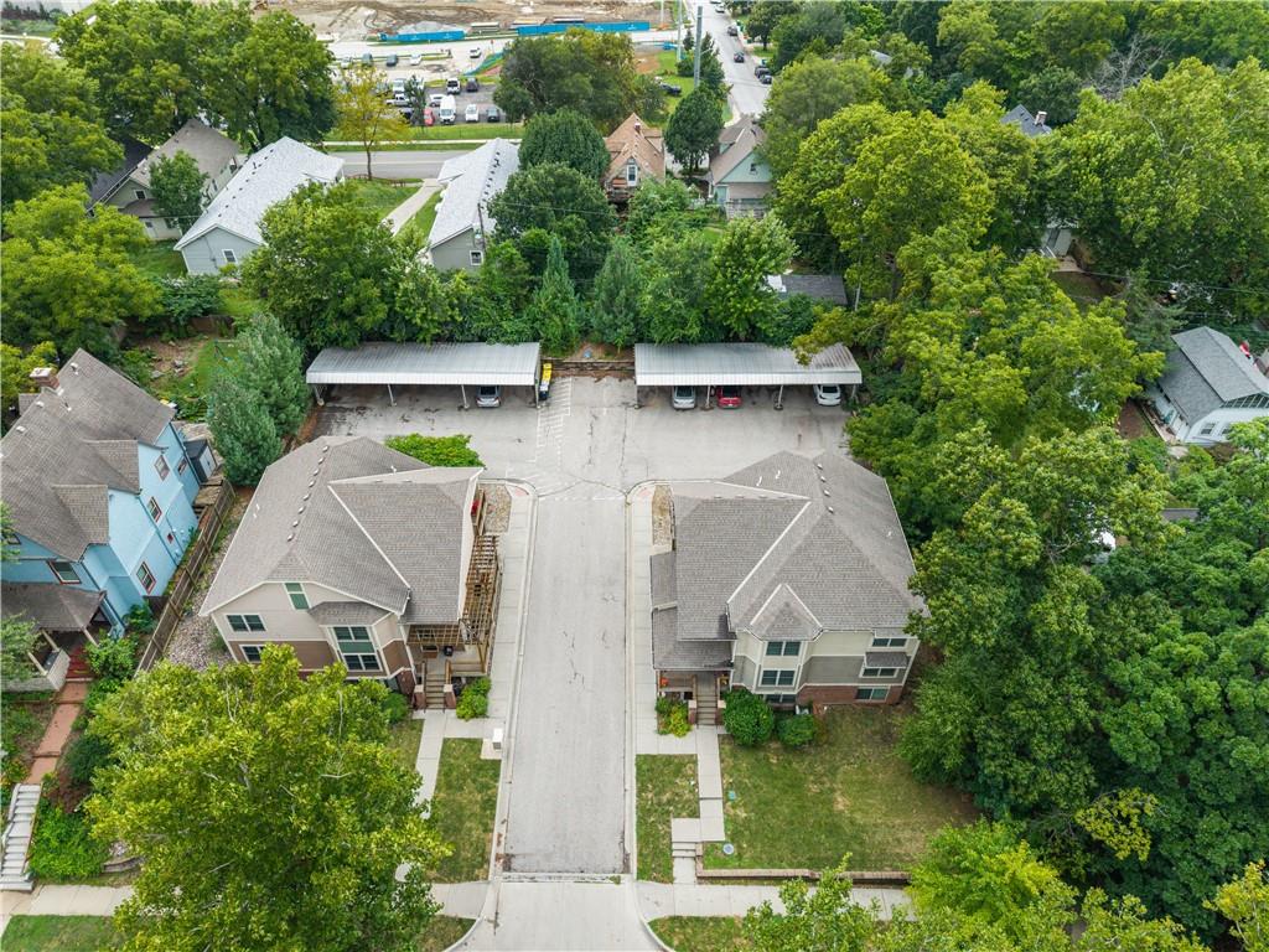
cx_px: 634
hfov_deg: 71.6
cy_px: 476
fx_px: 880
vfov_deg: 56.8
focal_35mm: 24
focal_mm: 8.67
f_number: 1.8
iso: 100
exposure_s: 1/640
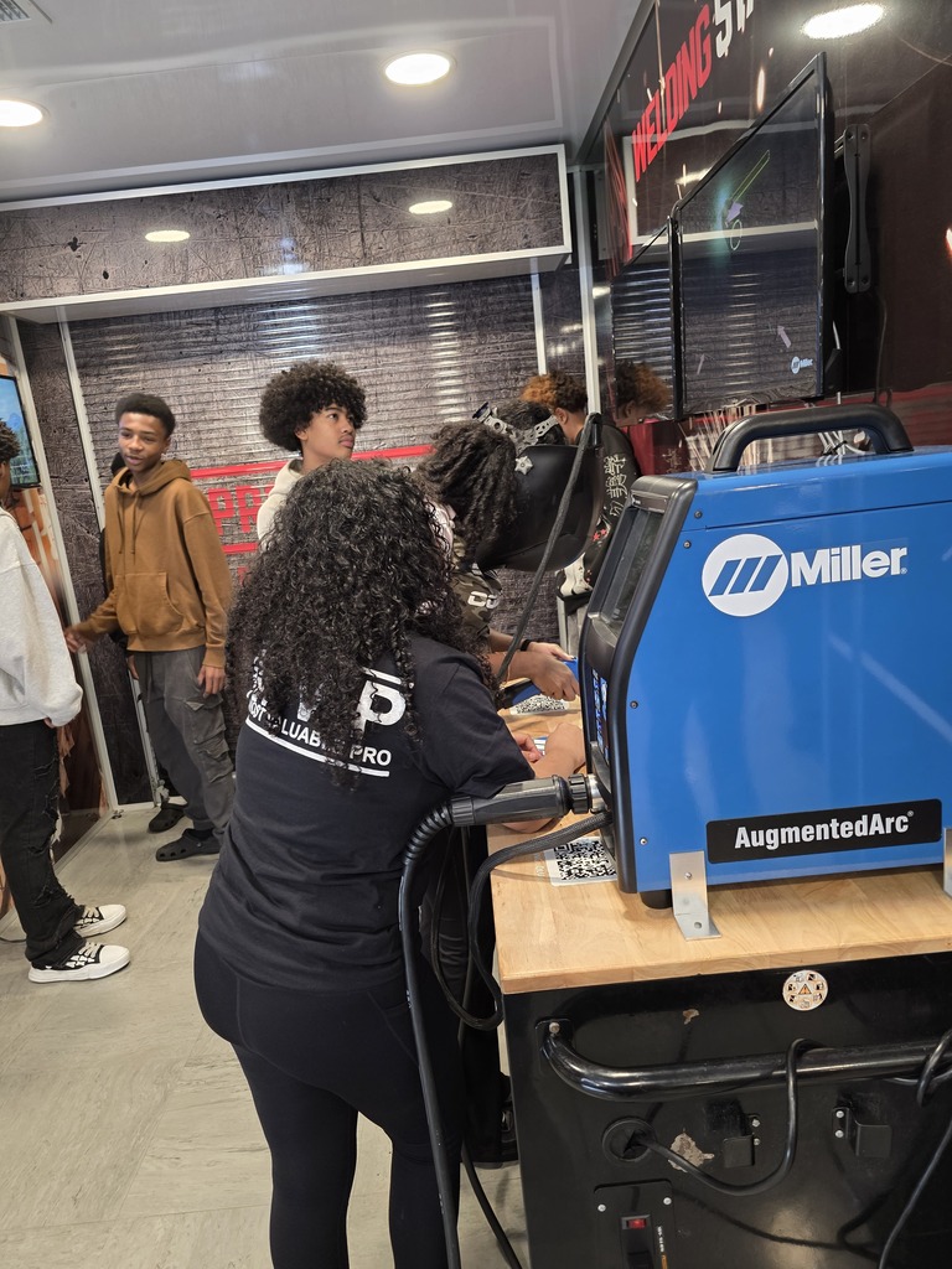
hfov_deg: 58.9
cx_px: 476
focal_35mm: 23
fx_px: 843
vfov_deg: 73.9
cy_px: 634
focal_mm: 6.3
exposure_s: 1/60
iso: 320
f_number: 1.7
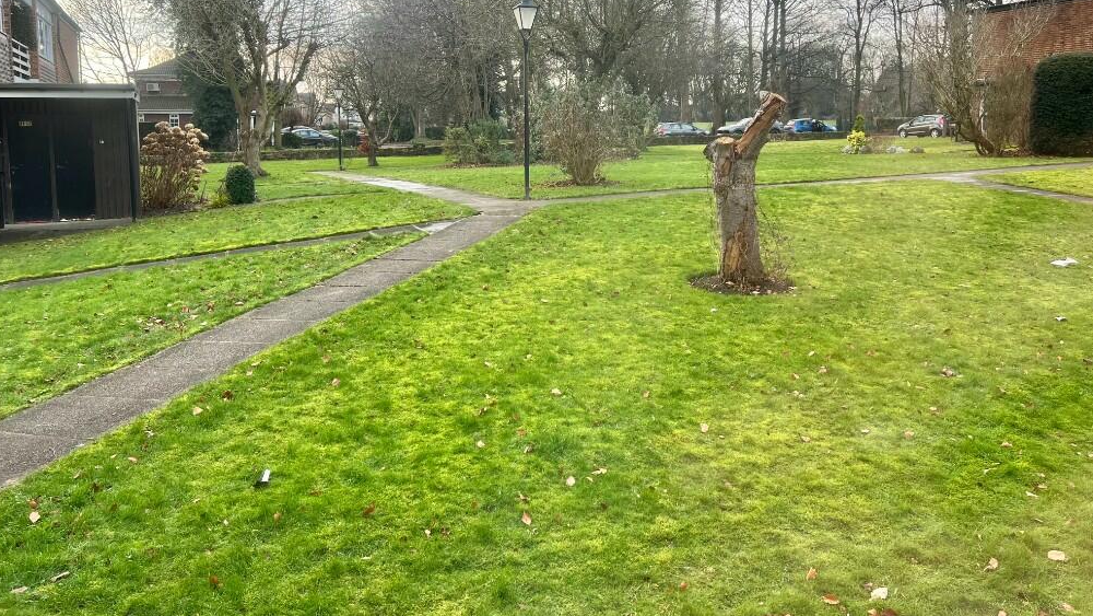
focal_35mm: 29
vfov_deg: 39.7
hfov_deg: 66.1
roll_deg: +0.2
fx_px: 841
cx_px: 550
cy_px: 198
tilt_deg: -5.0
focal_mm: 5.7
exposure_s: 1/497
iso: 50
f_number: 1.5
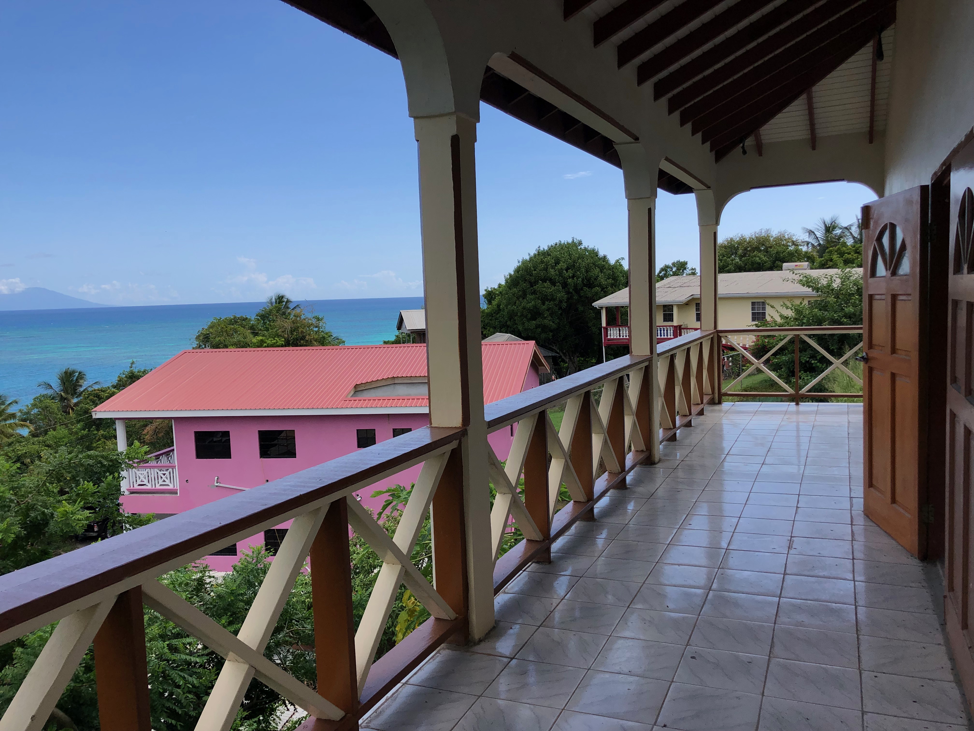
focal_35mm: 28
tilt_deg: -4.2
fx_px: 788
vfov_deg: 49.7
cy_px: 366
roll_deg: +2.2
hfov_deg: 63.4
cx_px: 487
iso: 20
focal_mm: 4
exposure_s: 1/1715
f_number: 1.8
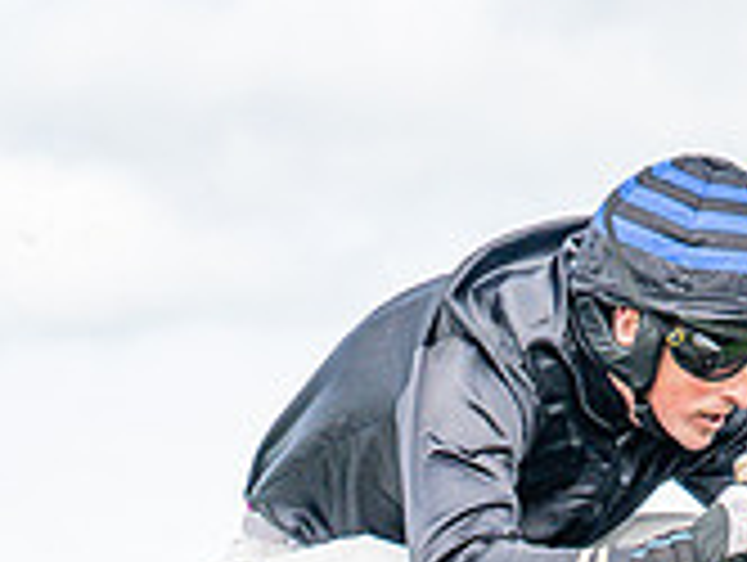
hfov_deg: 4.8
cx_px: 825
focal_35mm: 410
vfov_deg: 3.6
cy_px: 989
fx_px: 8860
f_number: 4.5
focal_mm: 70
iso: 400
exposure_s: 1/1250
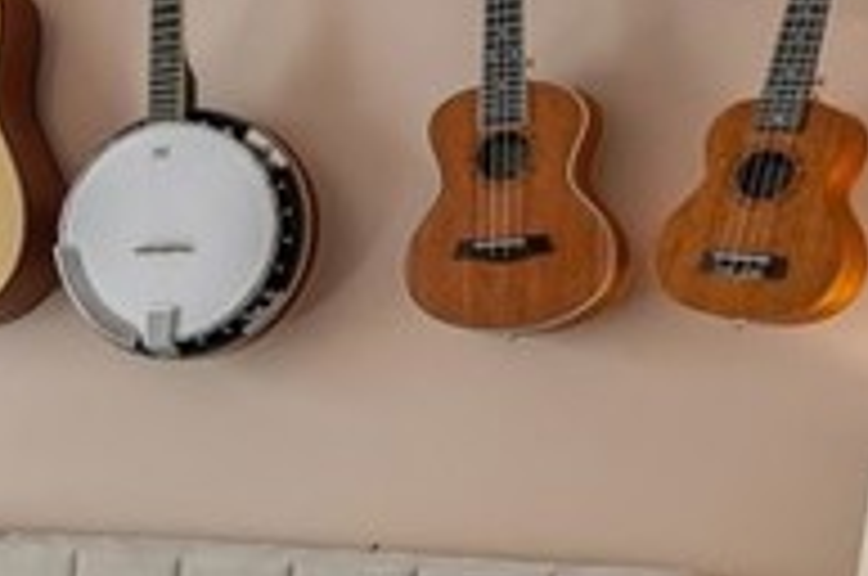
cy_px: 428
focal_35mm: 88
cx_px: -760
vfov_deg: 15.5
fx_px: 2110
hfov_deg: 17.8
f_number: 8
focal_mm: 16.5
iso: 250
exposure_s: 1/30
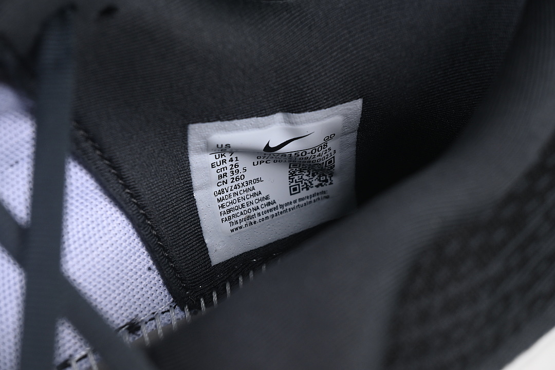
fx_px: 1156
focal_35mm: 75
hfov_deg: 27.0
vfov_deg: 18.2
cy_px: 185
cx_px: 278
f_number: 6.3
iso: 160
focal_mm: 50
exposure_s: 1/50
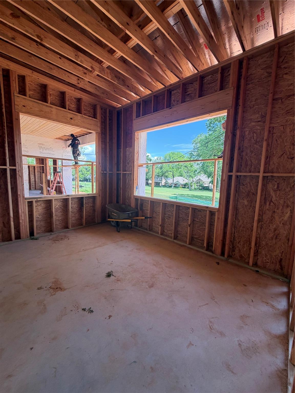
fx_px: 159
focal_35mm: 14
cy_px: 196
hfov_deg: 85.7
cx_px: 148
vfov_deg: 102.1
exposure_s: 1/121
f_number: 2.2
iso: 64
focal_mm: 2.22
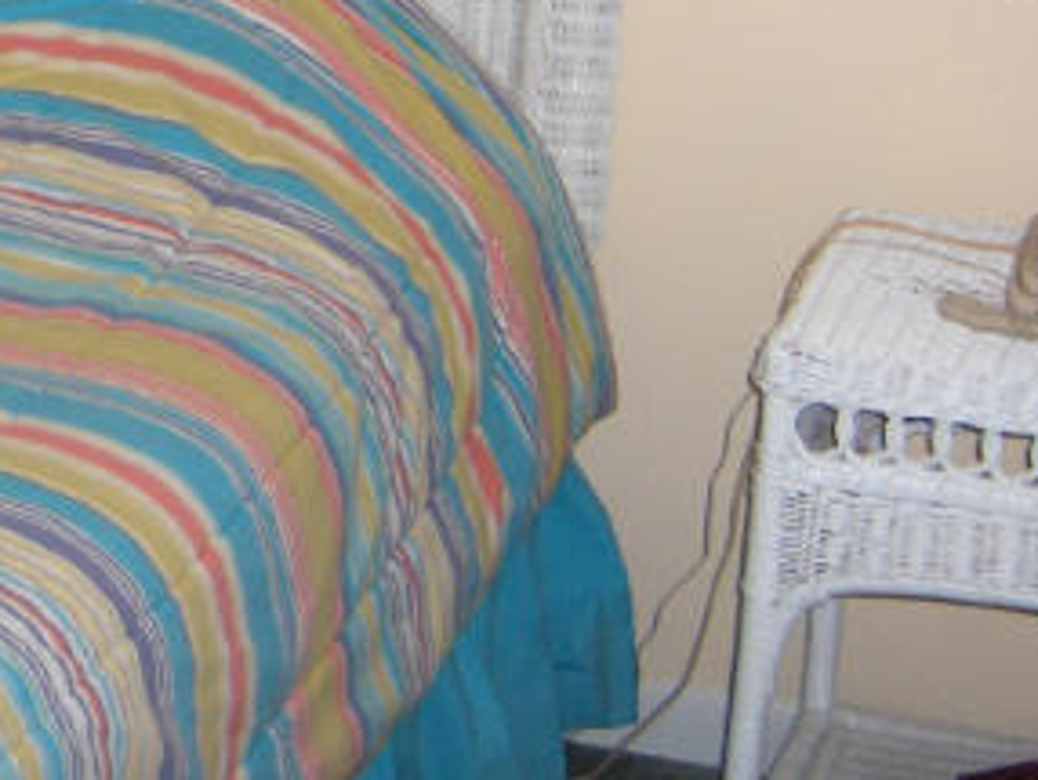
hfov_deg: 17.2
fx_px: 3271
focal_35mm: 109
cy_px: -243
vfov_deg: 13.1
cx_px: -214
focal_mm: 8
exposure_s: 1/60
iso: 100
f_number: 2.8
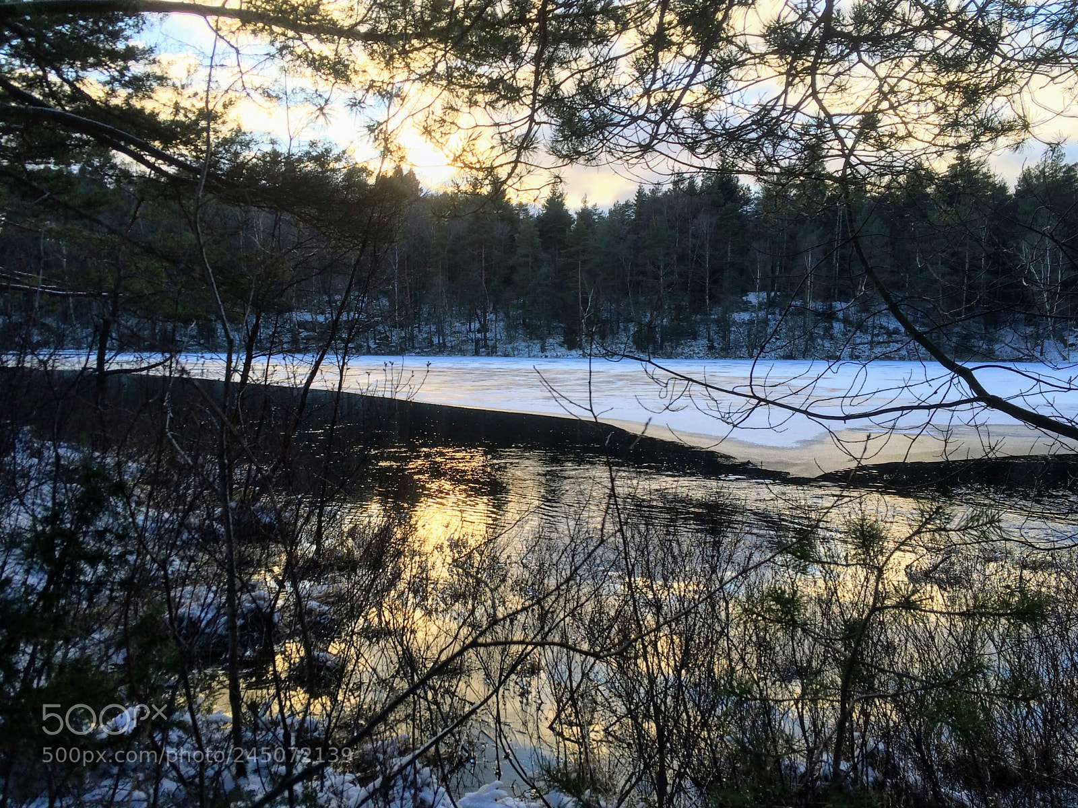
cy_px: 404
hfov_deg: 61.7
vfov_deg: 48.2
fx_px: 903
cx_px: 539
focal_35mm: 29
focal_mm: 4.15
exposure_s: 1/380
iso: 32
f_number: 2.2
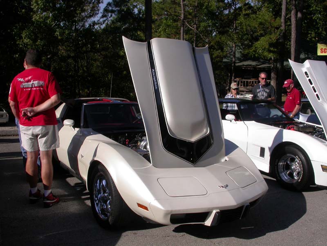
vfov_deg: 37.7
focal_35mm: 38
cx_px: 164
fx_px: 359
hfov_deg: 49.0
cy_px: 123
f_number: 7.5
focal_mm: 7.85
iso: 100
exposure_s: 1/524
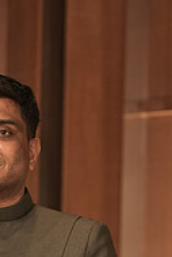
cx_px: -14
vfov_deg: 7.8
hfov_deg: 5.3
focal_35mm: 259
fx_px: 1853
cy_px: 364
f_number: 1.8
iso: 1000
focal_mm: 85
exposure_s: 1/160
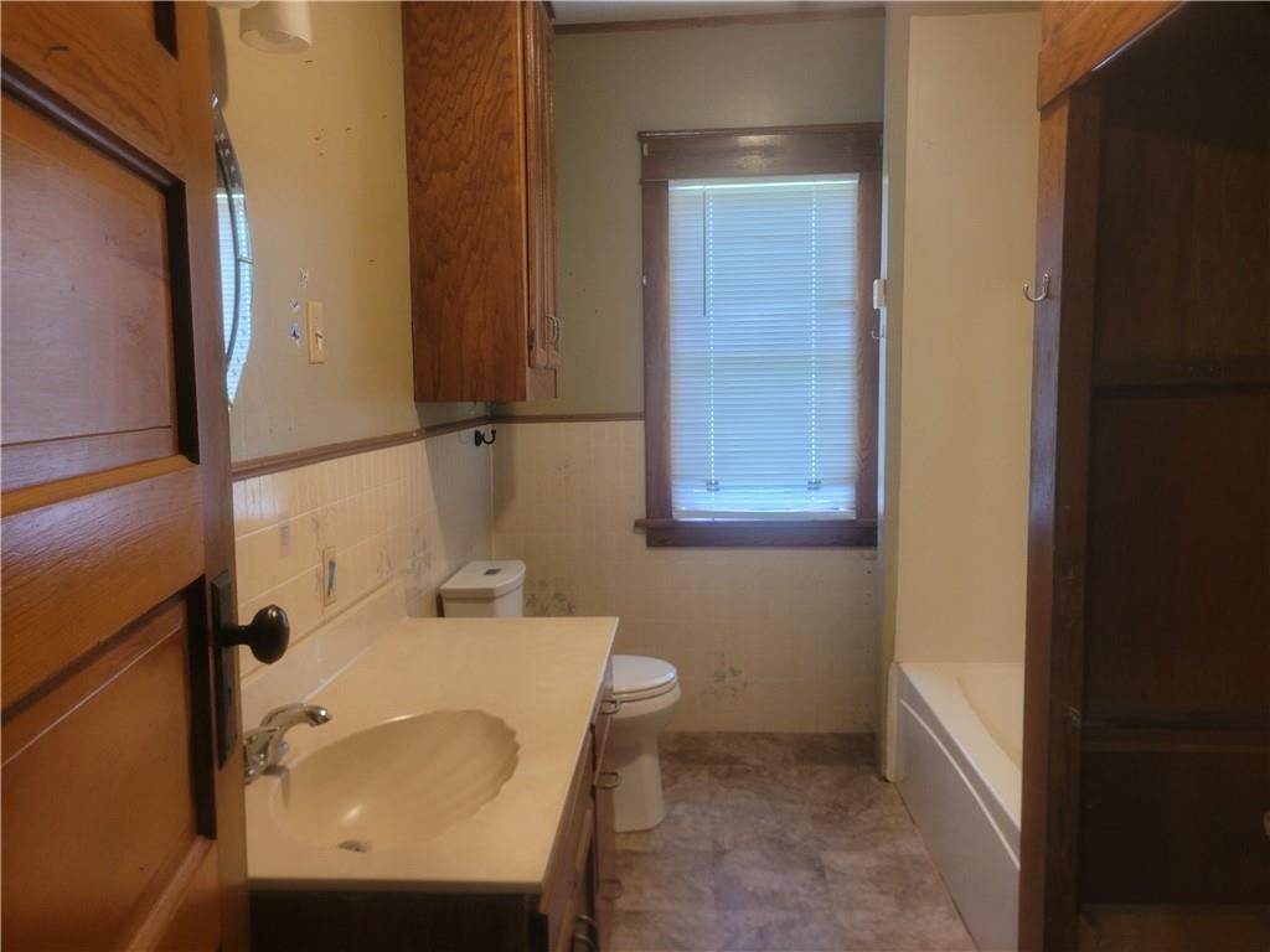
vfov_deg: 53.1
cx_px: 635
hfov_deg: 67.3
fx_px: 954
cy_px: 476
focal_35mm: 26
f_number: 1.8
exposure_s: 1/40
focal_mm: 5.4
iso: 200
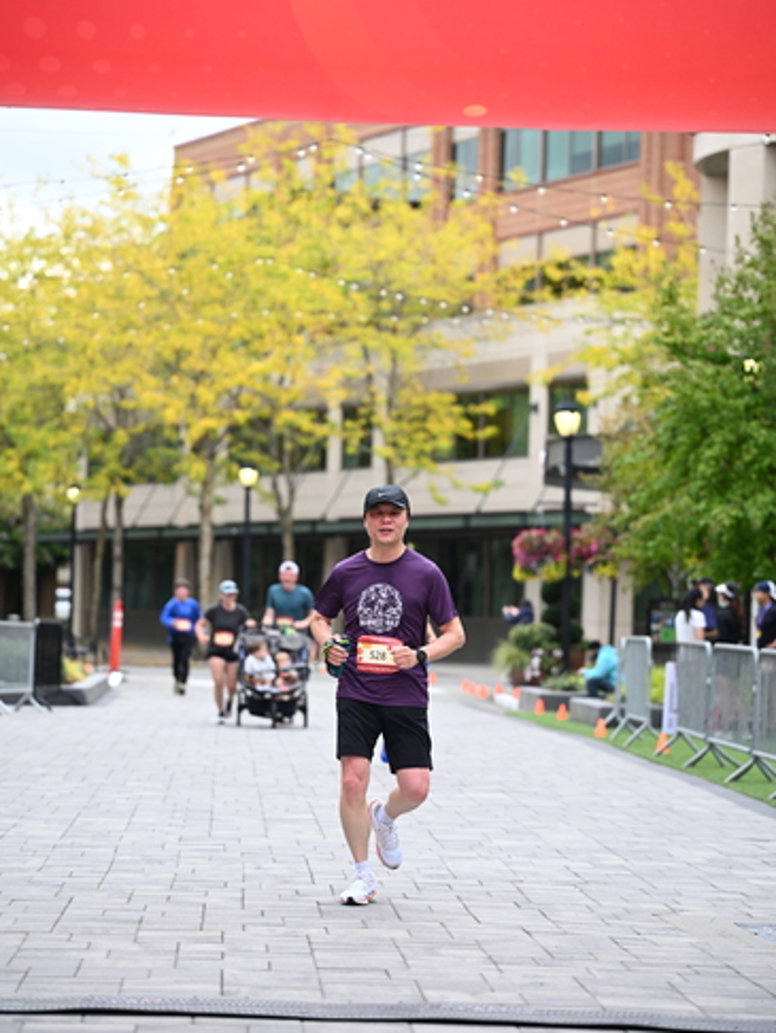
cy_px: 525
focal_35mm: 111
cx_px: 388
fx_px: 3315
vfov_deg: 17.7
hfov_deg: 13.4
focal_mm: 102
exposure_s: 1/2000
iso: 640
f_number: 2.8
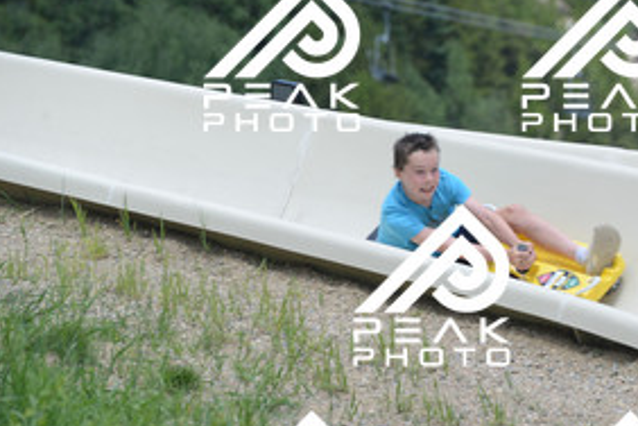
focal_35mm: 277
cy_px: 271
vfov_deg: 5.0
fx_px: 4909
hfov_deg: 7.4
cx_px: 441
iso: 500
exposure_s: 1/640
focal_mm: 195
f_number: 6.3
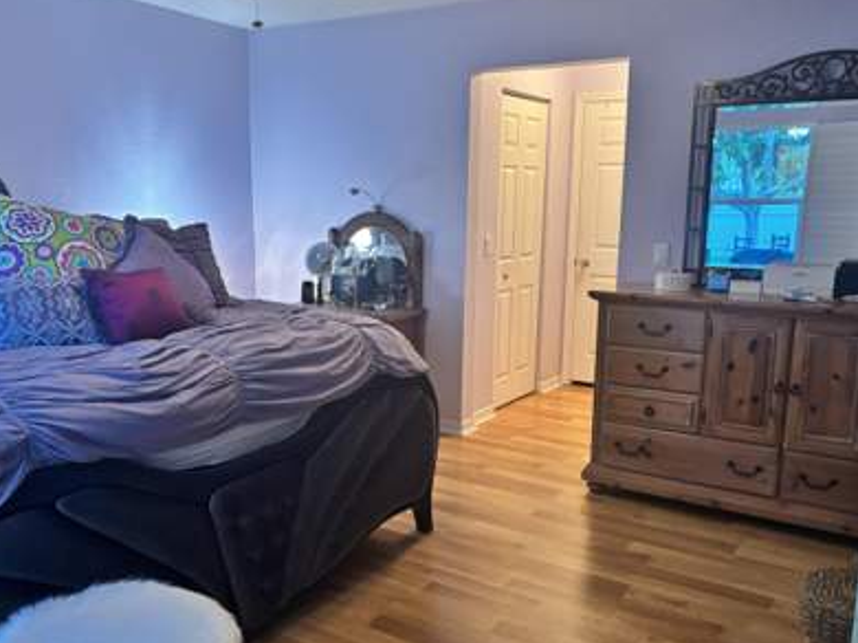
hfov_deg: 56.8
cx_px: 405
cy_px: 345
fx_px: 793
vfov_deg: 44.1
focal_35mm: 32
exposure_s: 1/40
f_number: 1.6
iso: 400
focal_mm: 5.96
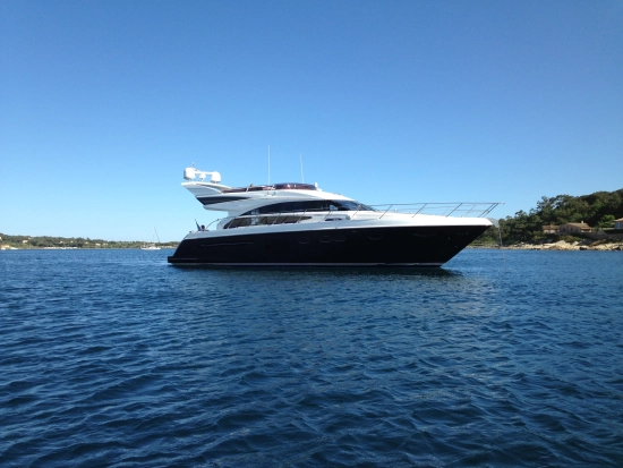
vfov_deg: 43.0
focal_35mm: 33
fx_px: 594
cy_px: 234
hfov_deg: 55.3
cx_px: 312
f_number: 2.4
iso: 50
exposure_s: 1/1391
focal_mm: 4.12
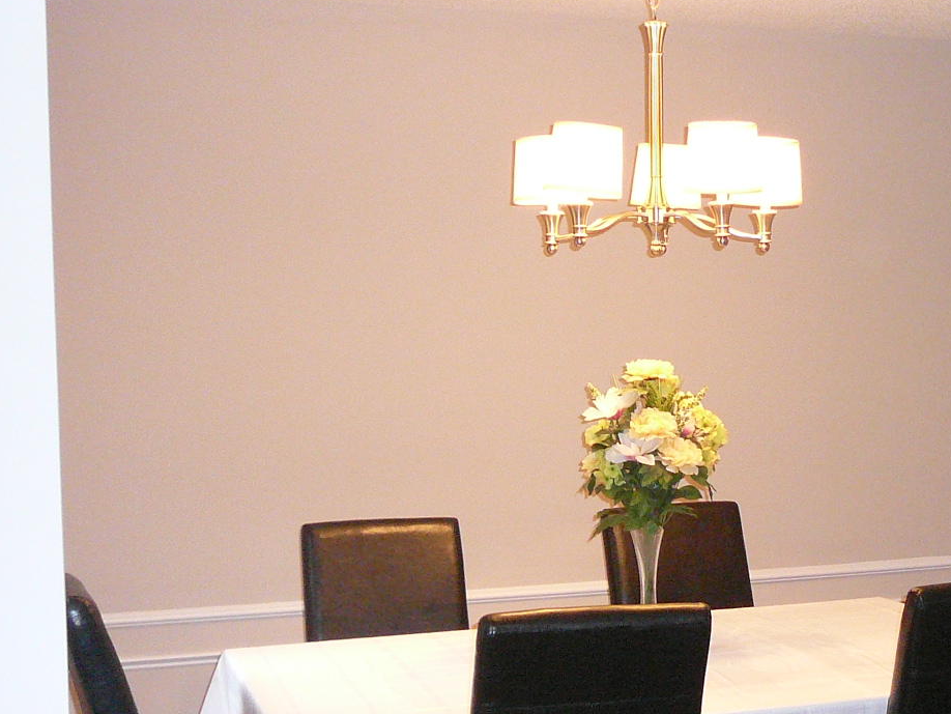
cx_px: 825
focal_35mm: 61
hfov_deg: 30.5
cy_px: 432
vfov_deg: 24.0
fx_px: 1676
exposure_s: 1/30
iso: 320
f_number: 2.8
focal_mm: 5.2
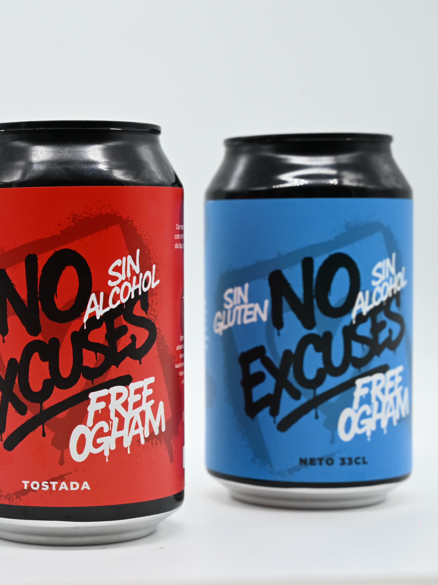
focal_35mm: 80
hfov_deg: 18.2
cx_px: 48
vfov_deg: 24.4
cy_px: 291
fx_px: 1350
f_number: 9
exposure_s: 1/80
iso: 500
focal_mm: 55
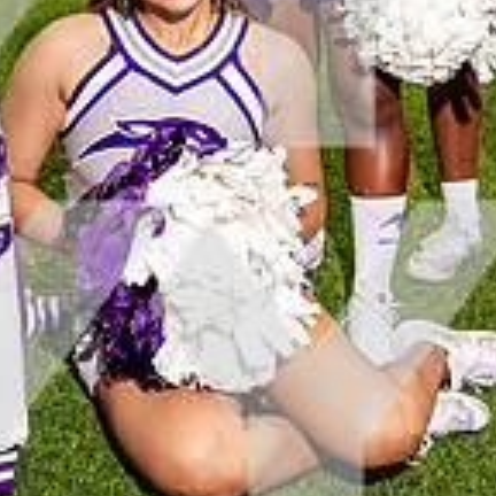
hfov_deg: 17.8
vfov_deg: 17.6
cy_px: -33
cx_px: 462
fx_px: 1556
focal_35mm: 96
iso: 100
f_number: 8
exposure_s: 1/250
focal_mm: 28
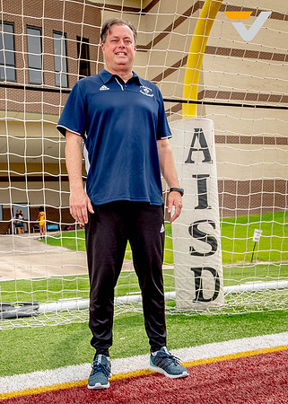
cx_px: 127
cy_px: 216
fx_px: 510
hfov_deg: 31.5
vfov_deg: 43.1
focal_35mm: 45
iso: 100
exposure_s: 1/125
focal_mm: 28
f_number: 8
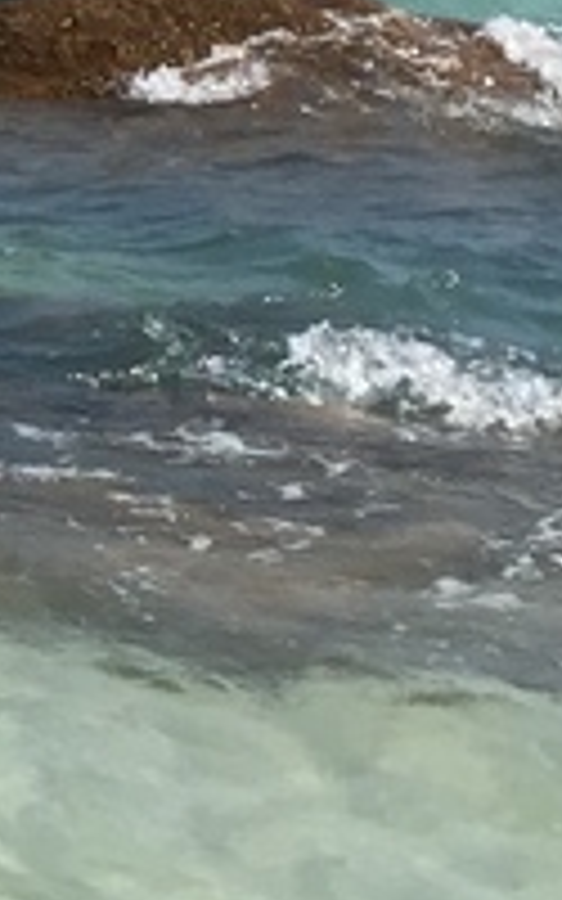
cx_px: -1367
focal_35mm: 184
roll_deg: -0.6
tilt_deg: -0.9
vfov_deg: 10.9
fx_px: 4509
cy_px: -468
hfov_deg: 6.3
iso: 32
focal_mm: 4.15
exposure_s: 1/3049
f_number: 2.2
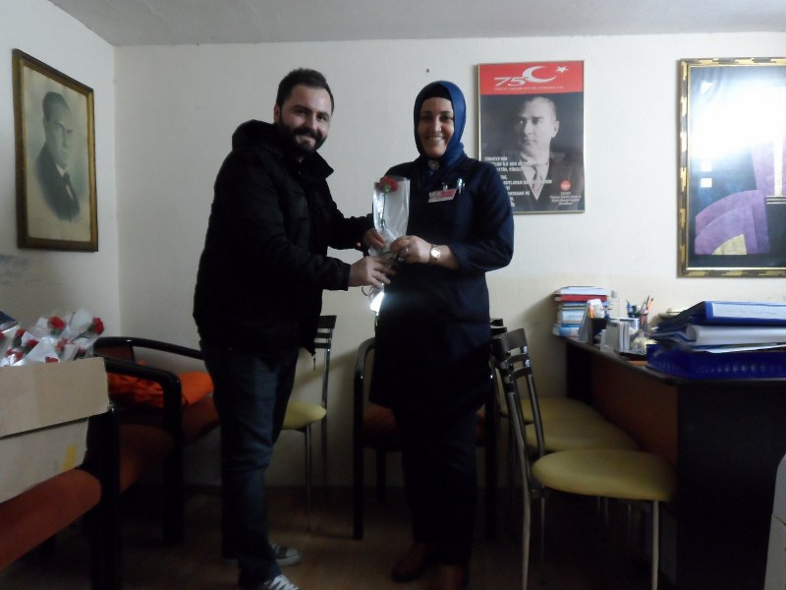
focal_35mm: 28
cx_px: 393
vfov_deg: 49.7
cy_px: 295
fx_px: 636
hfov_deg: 63.4
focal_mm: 4.9
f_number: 3.1
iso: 400
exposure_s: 1/15
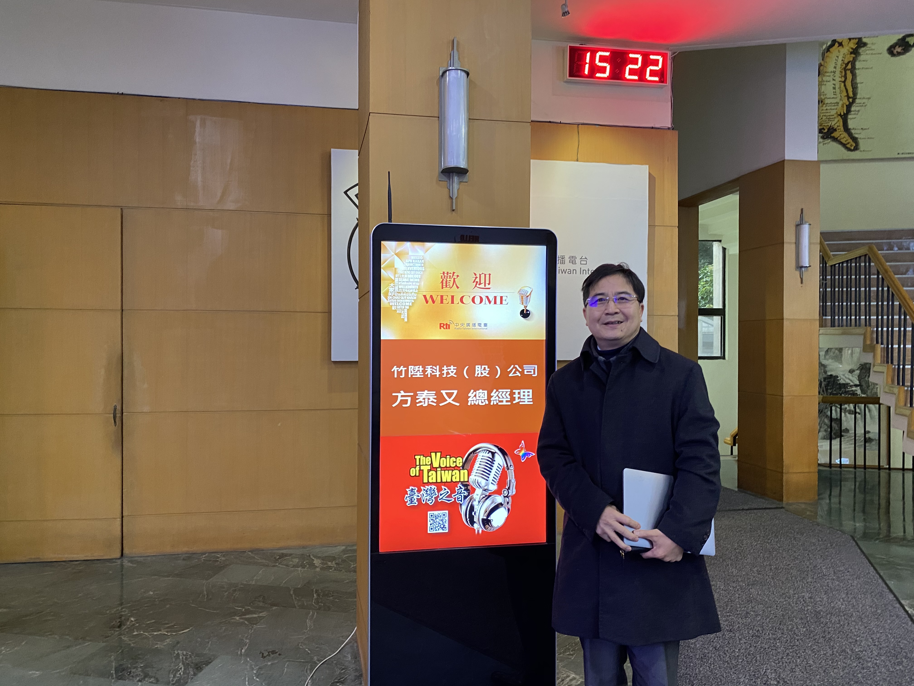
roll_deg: -1.0
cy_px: 343
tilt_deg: -2.6
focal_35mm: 26
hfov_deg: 67.3
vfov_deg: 53.1
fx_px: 687
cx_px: 457
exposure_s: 1/41
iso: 250
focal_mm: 4.25
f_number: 1.8
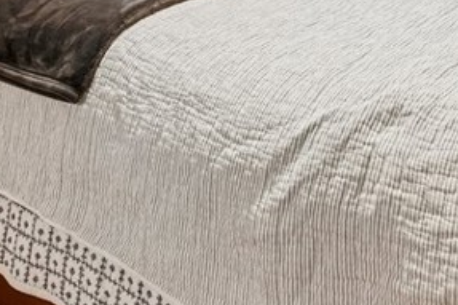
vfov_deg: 19.3
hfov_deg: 35.1
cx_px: 236
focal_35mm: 57
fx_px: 725
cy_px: -204
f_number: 8
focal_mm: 16
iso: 400
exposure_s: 1/5
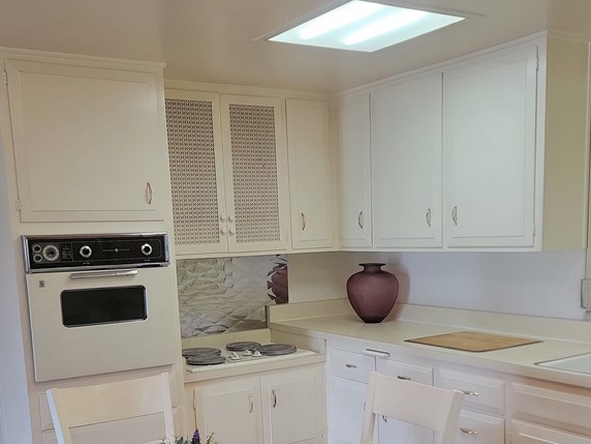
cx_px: 292
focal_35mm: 43
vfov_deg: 32.8
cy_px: 343
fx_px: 734
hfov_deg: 43.9
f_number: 1.8
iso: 200
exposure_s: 1/120
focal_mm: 6.7
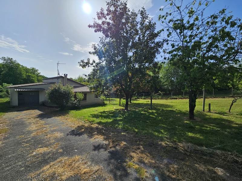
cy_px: 90
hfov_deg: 106.2
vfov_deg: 89.9
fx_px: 91
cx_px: 121
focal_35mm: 13
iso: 50
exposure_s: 1/3151
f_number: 2.2
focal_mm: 2.2
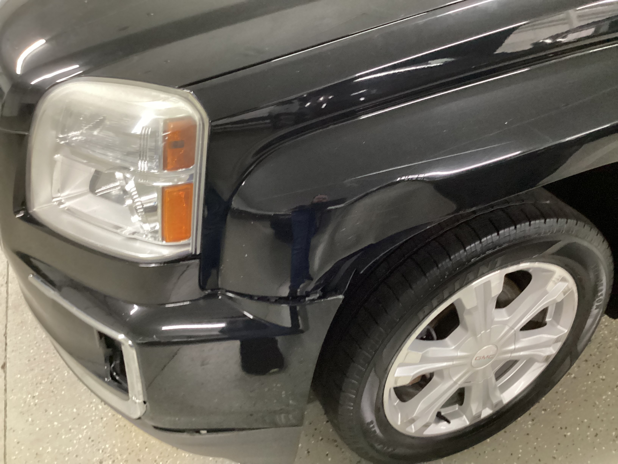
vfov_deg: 45.4
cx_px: 309
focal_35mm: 31
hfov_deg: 58.4
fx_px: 553
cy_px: 232
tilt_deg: -40.9
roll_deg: +2.7
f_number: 2.4
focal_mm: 3.3
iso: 800
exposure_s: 1/30
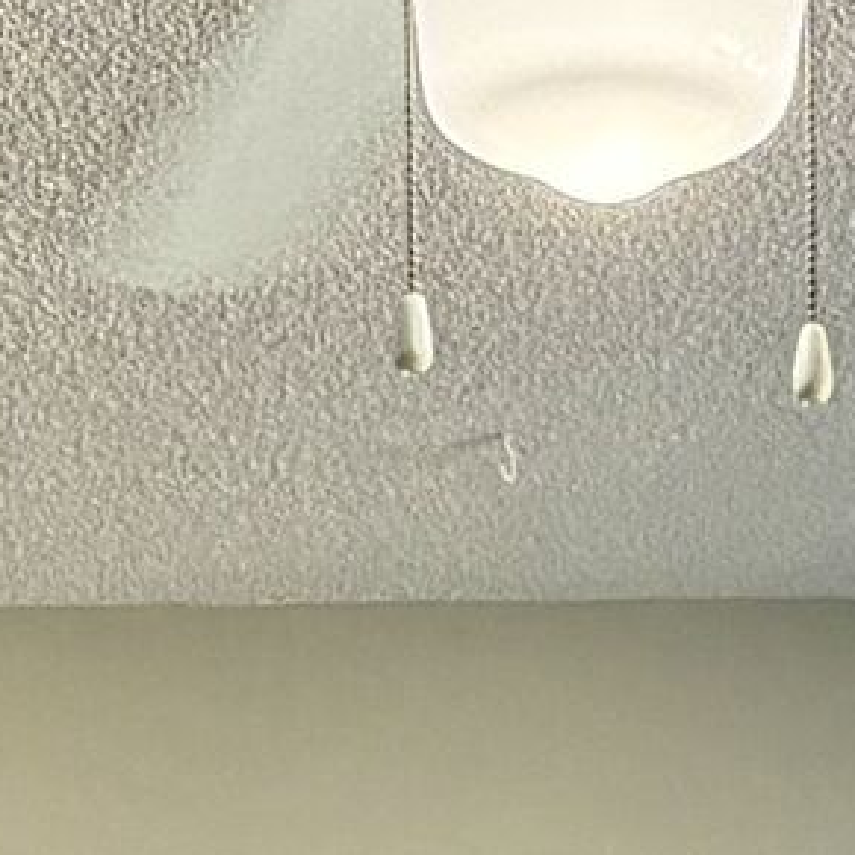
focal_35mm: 131
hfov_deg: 13.3
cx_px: 451
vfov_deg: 11.7
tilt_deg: -5.0
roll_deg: +1.1
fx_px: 3661
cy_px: 1813
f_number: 2.2
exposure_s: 1/121
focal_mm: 2.22
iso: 100
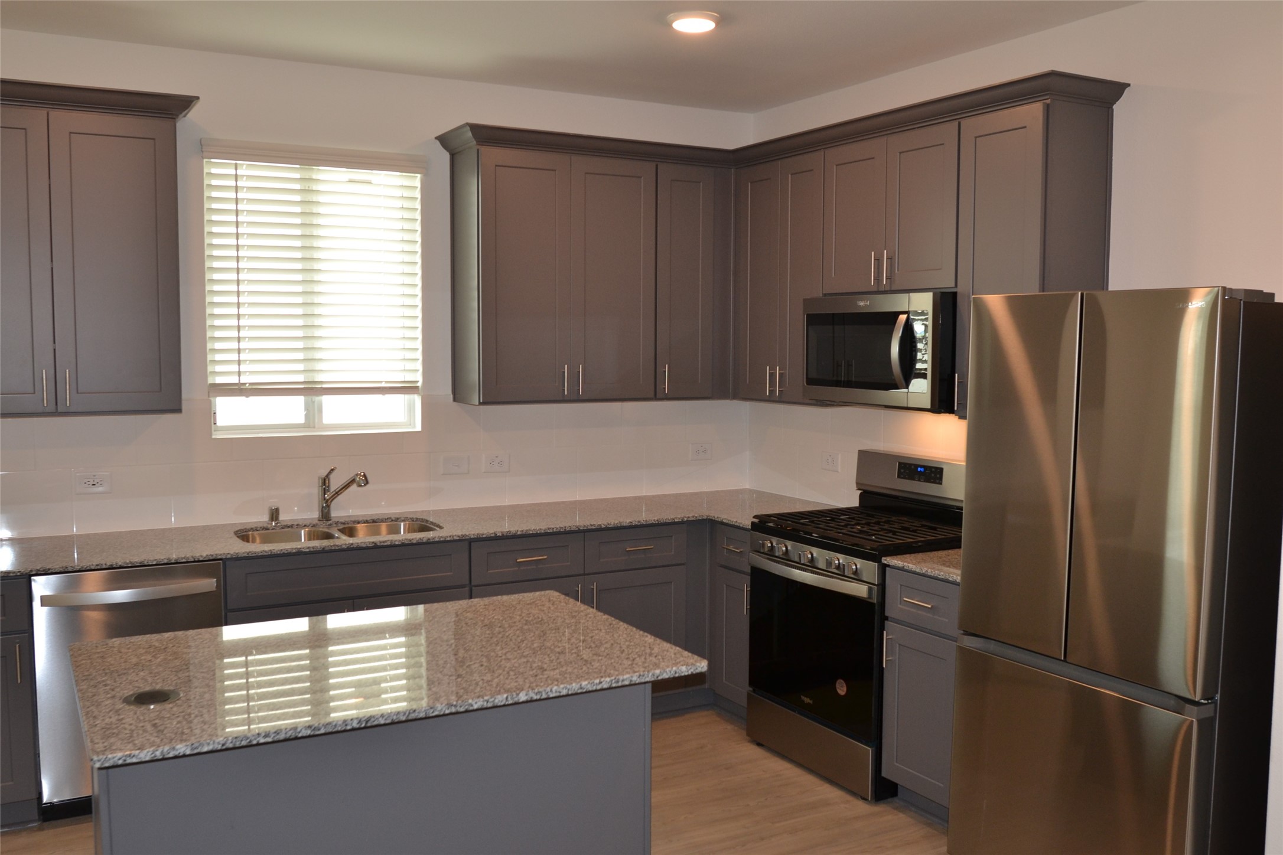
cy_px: 428
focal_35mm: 30
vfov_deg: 43.6
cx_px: 642
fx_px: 1069
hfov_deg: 61.9
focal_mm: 20
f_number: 4
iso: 400
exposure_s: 1/60
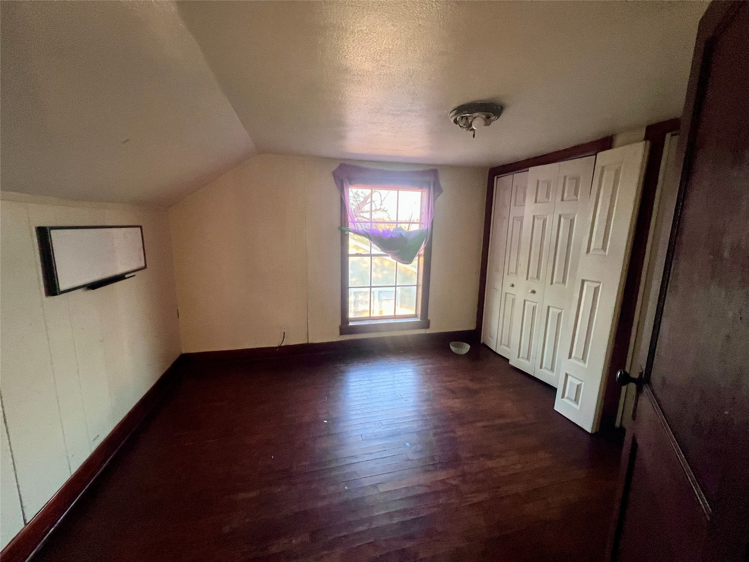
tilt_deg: -10.2
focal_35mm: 13
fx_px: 281
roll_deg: -1.1
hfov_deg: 106.2
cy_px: 281
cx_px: 374
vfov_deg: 89.9
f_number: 1.8
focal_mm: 1.57
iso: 400
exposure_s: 1/60
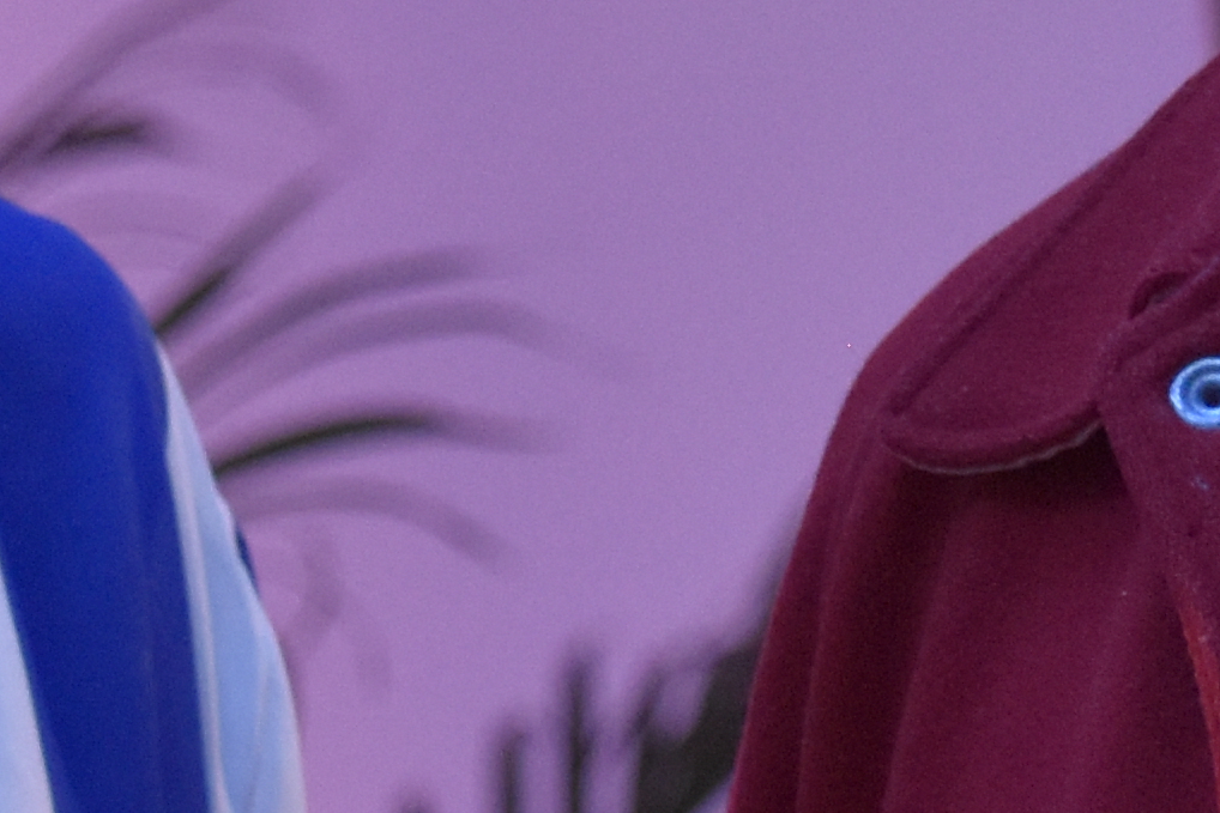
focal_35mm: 619
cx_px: 616
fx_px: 20979
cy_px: 62
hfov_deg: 3.3
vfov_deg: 2.2
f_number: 4.5
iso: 1600
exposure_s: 1/125
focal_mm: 70
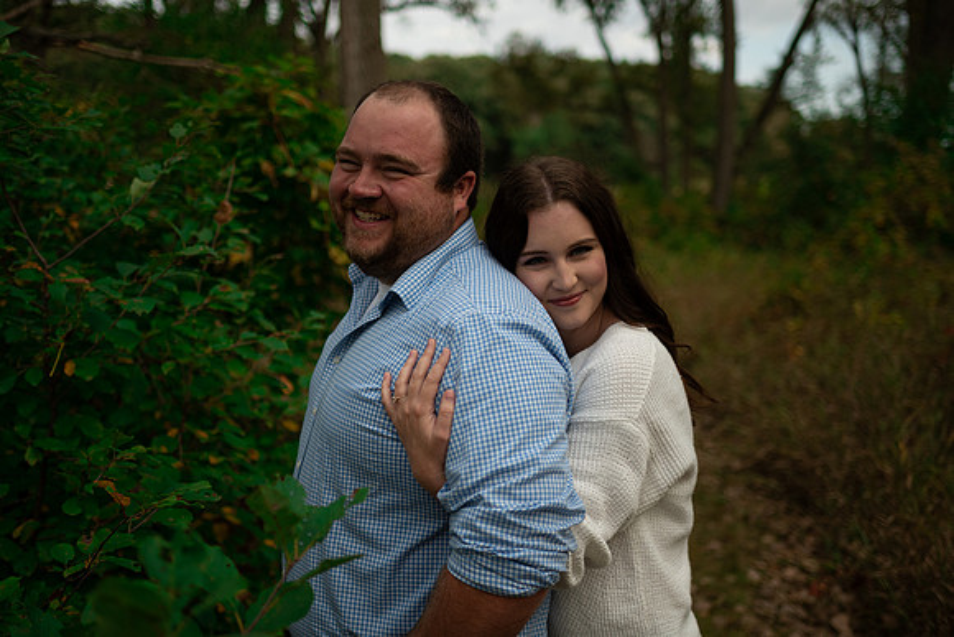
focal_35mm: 36
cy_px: 318
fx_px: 957
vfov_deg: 36.8
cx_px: 477
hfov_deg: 53.0
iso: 100
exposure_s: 1/1250
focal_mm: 35
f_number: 1.8
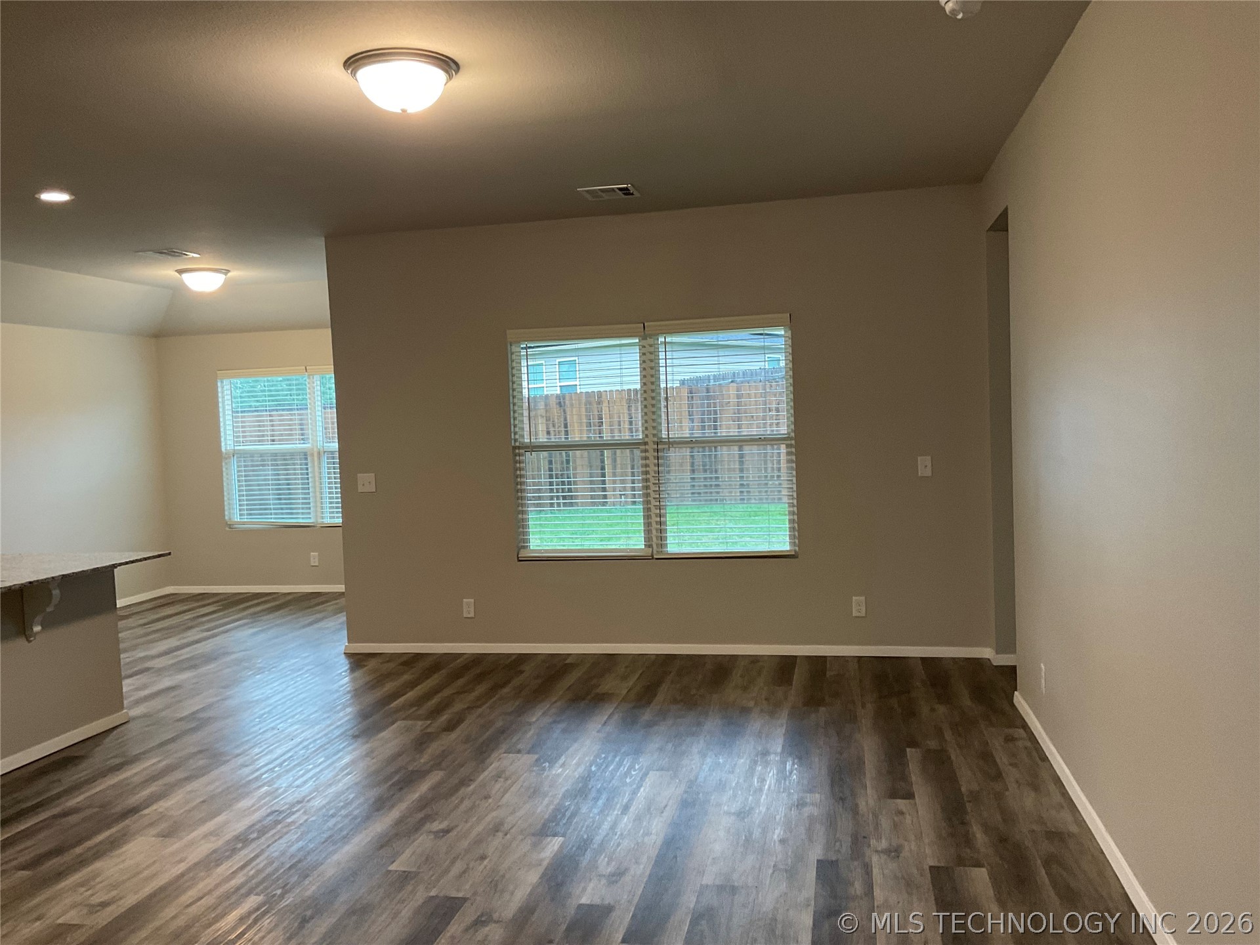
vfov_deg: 48.2
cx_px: 630
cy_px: 472
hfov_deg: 61.7
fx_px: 1056
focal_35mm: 29
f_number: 1.8
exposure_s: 1/60
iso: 100
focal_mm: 3
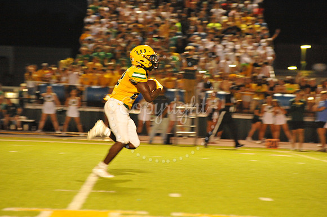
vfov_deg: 6.9
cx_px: 164
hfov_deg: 10.3
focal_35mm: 200
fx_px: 1816
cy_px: 108
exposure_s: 1/200
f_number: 5.6
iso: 6400
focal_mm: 200
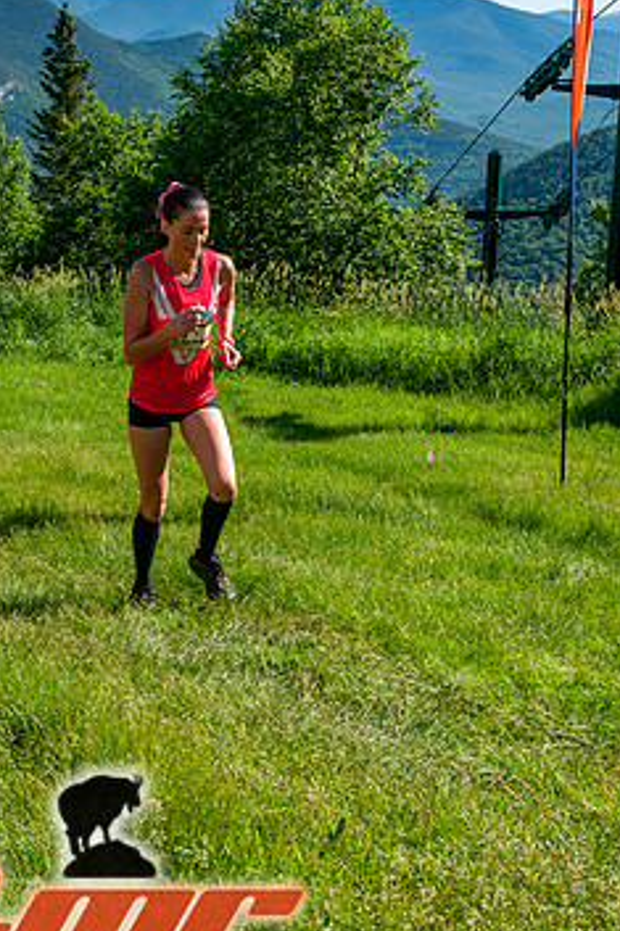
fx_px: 1681
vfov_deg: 31.0
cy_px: 475
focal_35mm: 65
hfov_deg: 20.9
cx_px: 260
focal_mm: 34
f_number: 8
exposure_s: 1/400
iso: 200
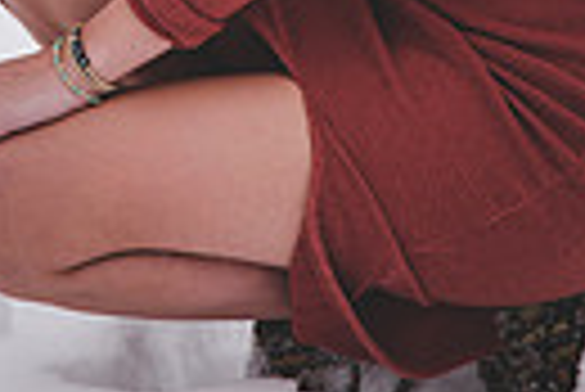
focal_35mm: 242
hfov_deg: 8.5
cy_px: -446
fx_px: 3937
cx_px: 297
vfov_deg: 5.5
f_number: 3.2
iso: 100
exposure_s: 1/250
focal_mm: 70
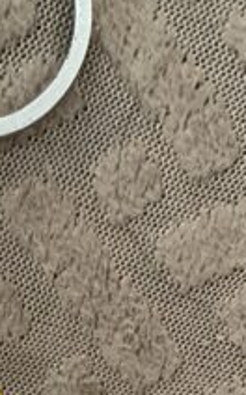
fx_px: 1248
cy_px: 525
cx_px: 76
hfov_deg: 11.2
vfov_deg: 16.9
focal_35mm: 116
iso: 250
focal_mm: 3
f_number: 1.8
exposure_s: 1/30
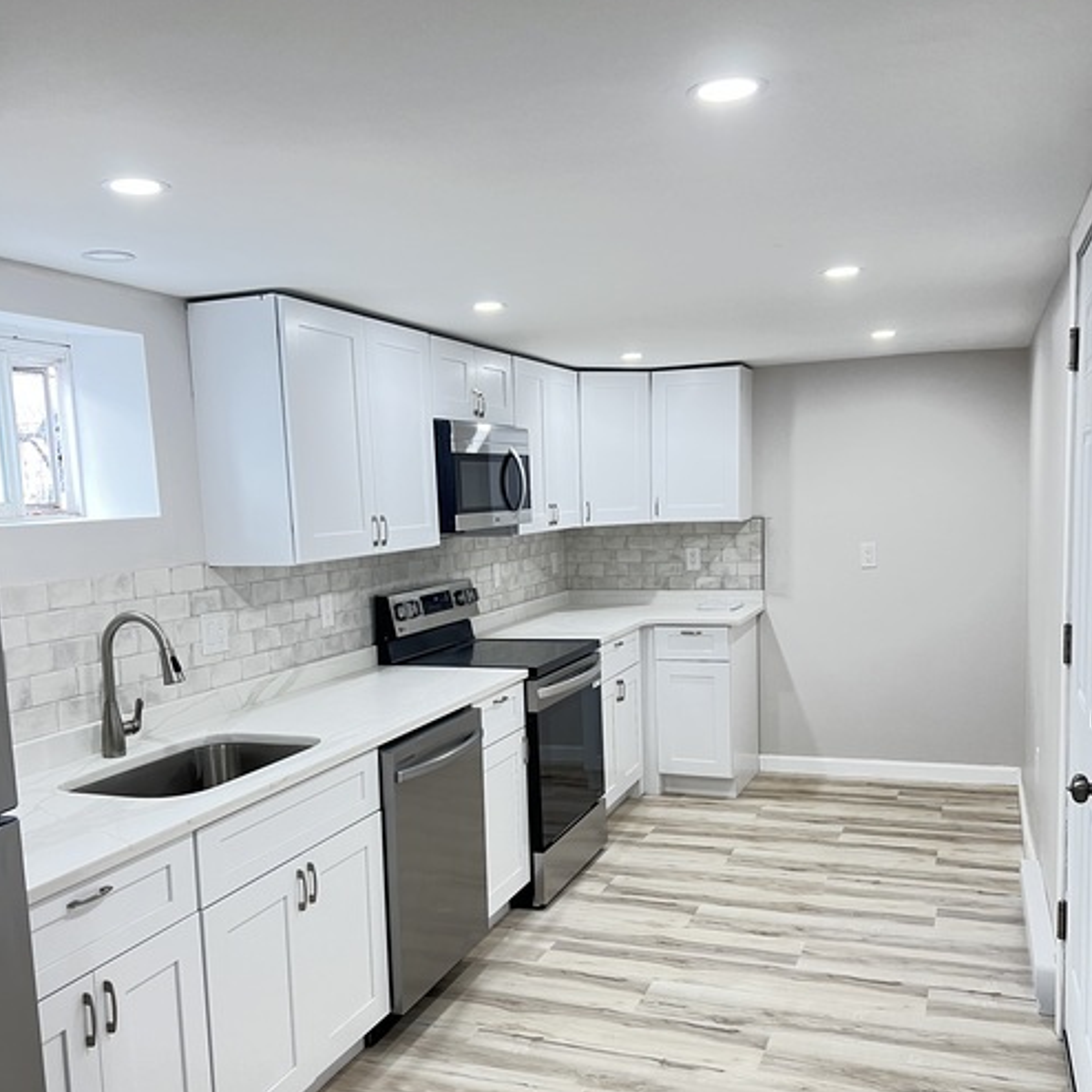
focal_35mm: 31
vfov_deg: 52.3
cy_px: 633
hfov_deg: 52.5
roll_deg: +2.2
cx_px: 548
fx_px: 1106
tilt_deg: -6.9
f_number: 1.5
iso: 100
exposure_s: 1/60
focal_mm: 5.7
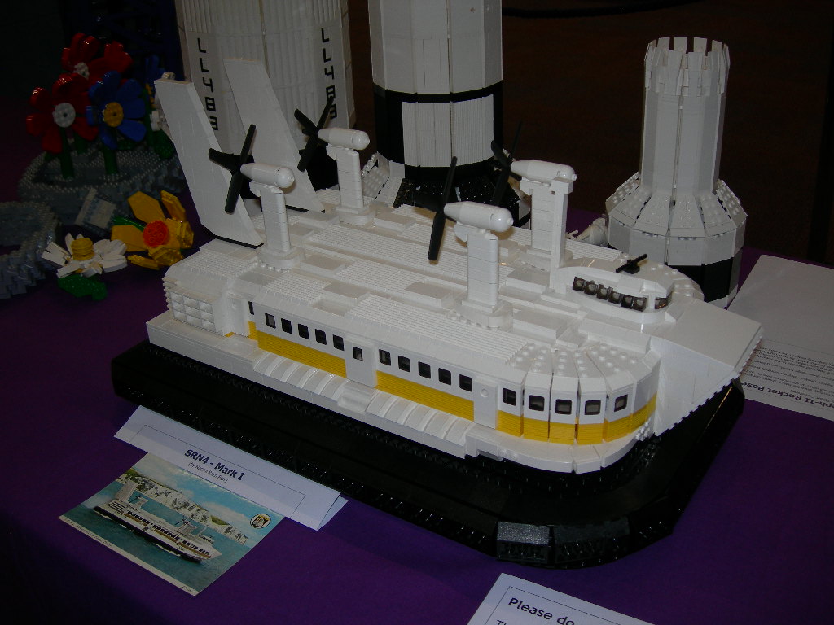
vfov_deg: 37.7
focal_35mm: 38
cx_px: 417
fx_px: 916
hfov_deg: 49.0
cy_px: 312
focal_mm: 7.8
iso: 50
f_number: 2.8
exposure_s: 1/60.1
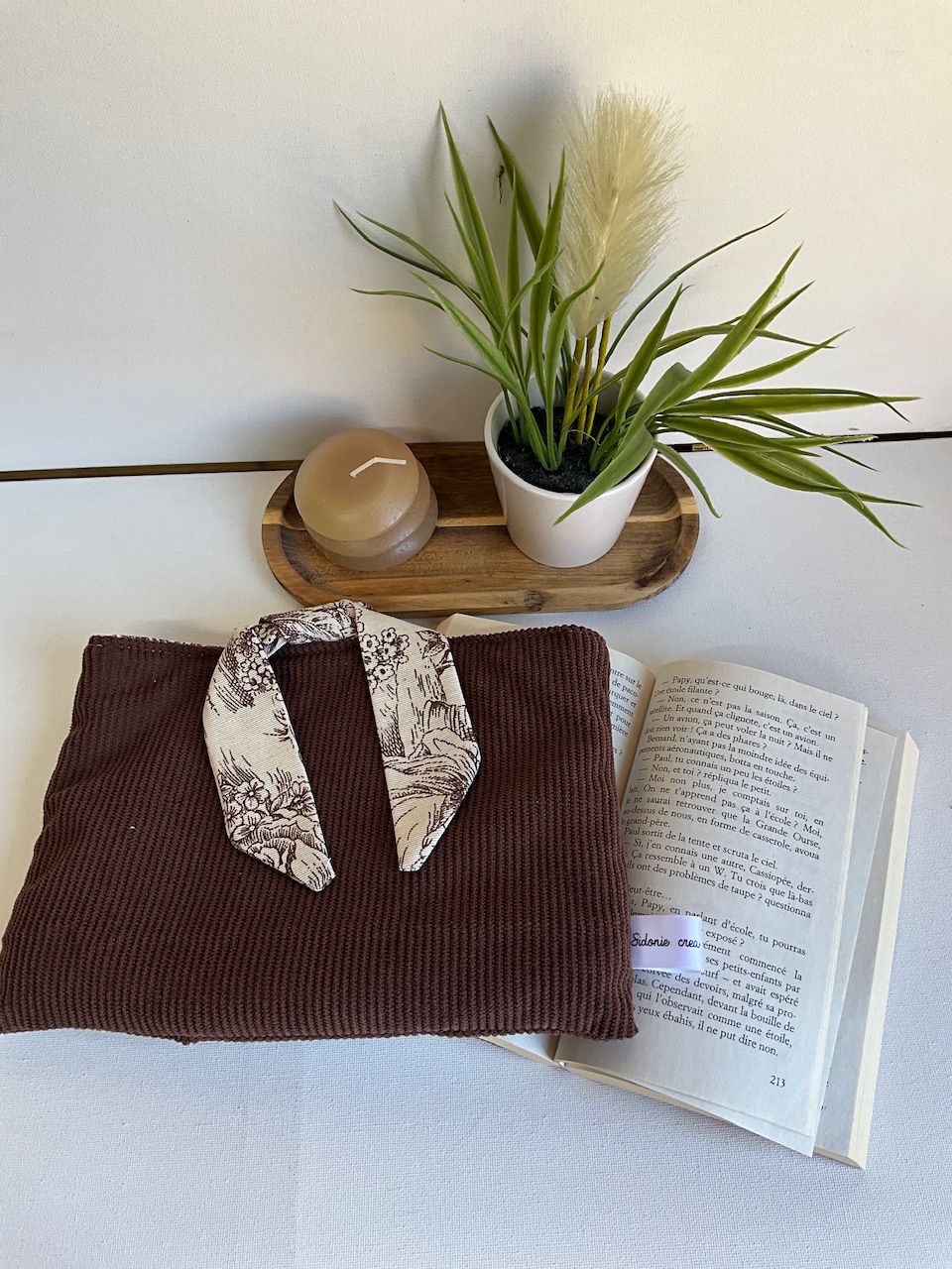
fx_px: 1063
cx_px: 476
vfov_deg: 61.7
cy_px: 634
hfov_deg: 48.2
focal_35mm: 29
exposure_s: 1/100
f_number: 1.8
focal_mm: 3
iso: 25
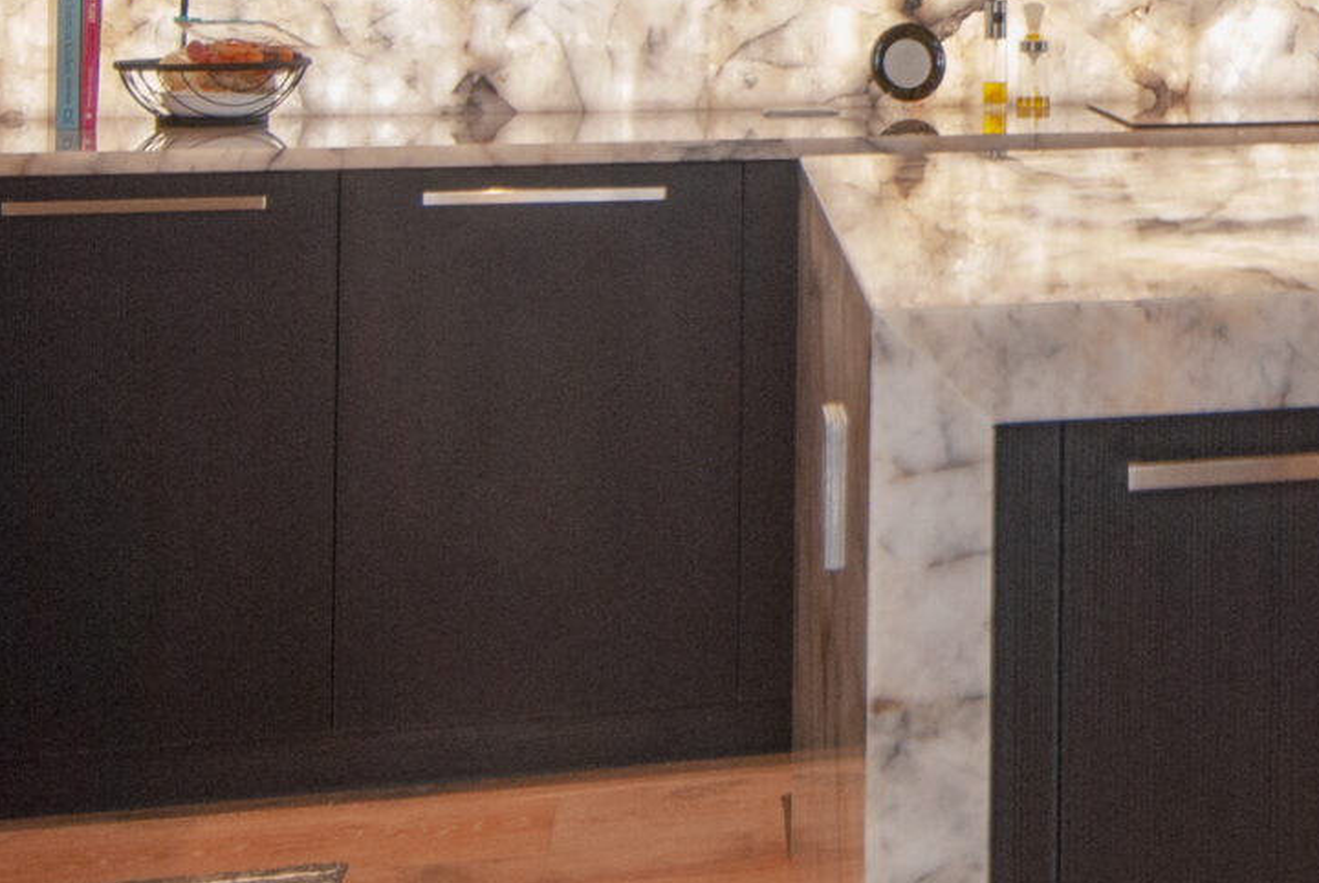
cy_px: -38
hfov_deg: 28.9
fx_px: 2348
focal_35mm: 64
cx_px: 1390
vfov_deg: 20.5
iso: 200
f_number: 4
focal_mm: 12
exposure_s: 1/60
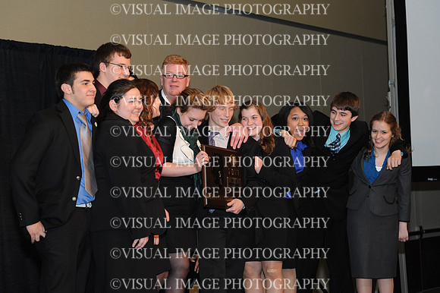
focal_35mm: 82
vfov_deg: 16.6
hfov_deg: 24.8
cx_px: 220
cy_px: 146
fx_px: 1002
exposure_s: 1/160
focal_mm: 82
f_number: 5.6
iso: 1250
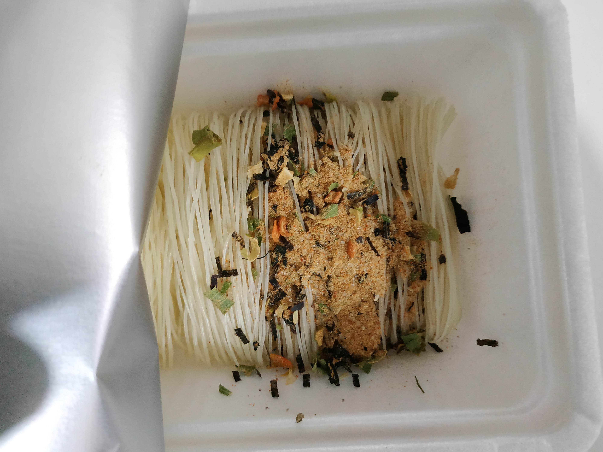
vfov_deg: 56.8
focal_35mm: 24
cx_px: 302
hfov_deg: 71.6
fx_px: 418
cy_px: 226
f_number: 1.9
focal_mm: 3.94
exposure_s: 1/20
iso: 640
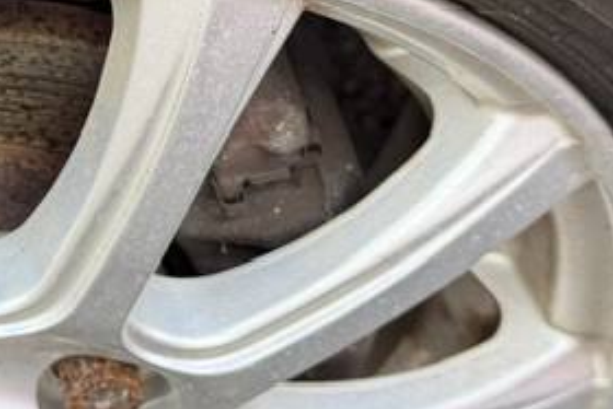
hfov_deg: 17.3
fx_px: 1942
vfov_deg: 12.0
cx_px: -81
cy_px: 63
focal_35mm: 114
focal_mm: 6.76
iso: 80
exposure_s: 1/210
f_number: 1.78
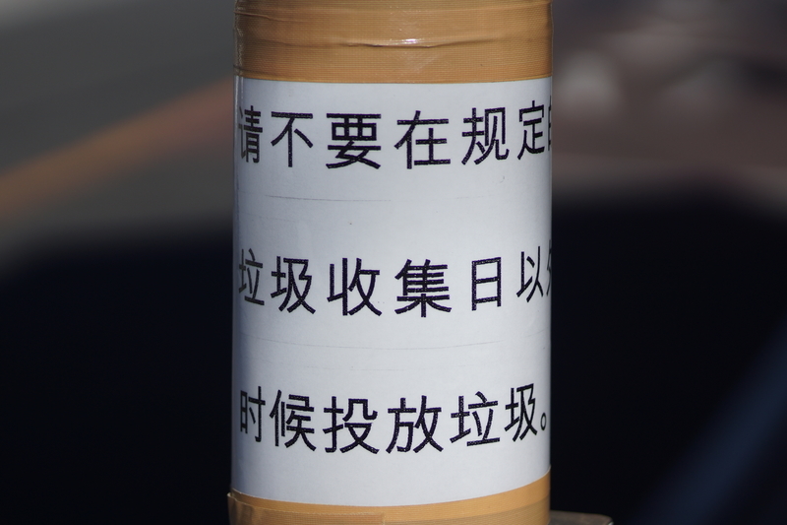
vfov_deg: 9.1
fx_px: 3278
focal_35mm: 150
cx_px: 394
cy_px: 262
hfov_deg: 13.7
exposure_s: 1/4000
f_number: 2.8
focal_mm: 100
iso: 100
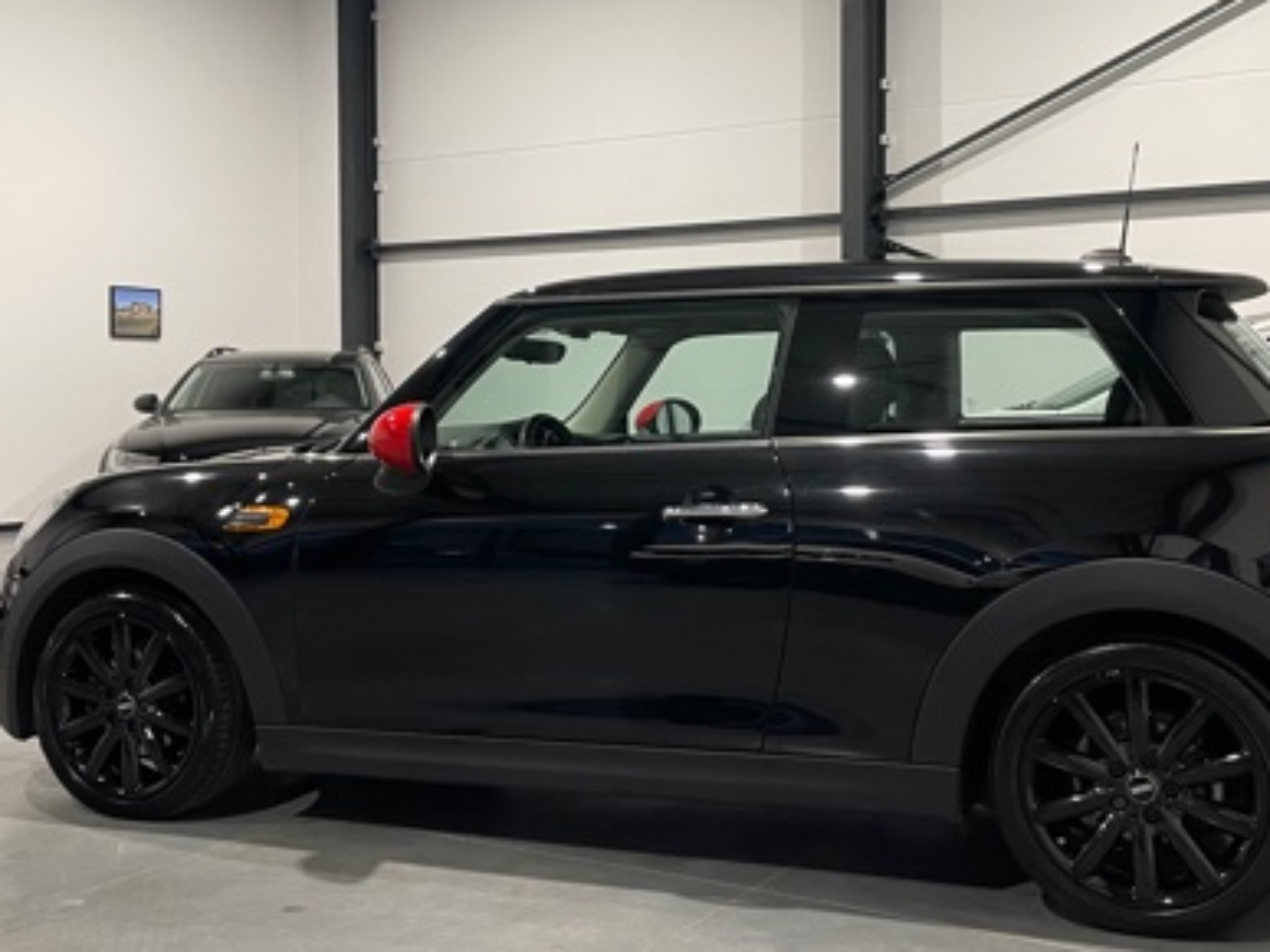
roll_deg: +0.6
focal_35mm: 43
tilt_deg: -1.1
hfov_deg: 43.9
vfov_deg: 33.5
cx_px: 630
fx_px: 1577
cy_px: 407
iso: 100
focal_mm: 4.2
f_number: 1.6
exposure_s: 1/50
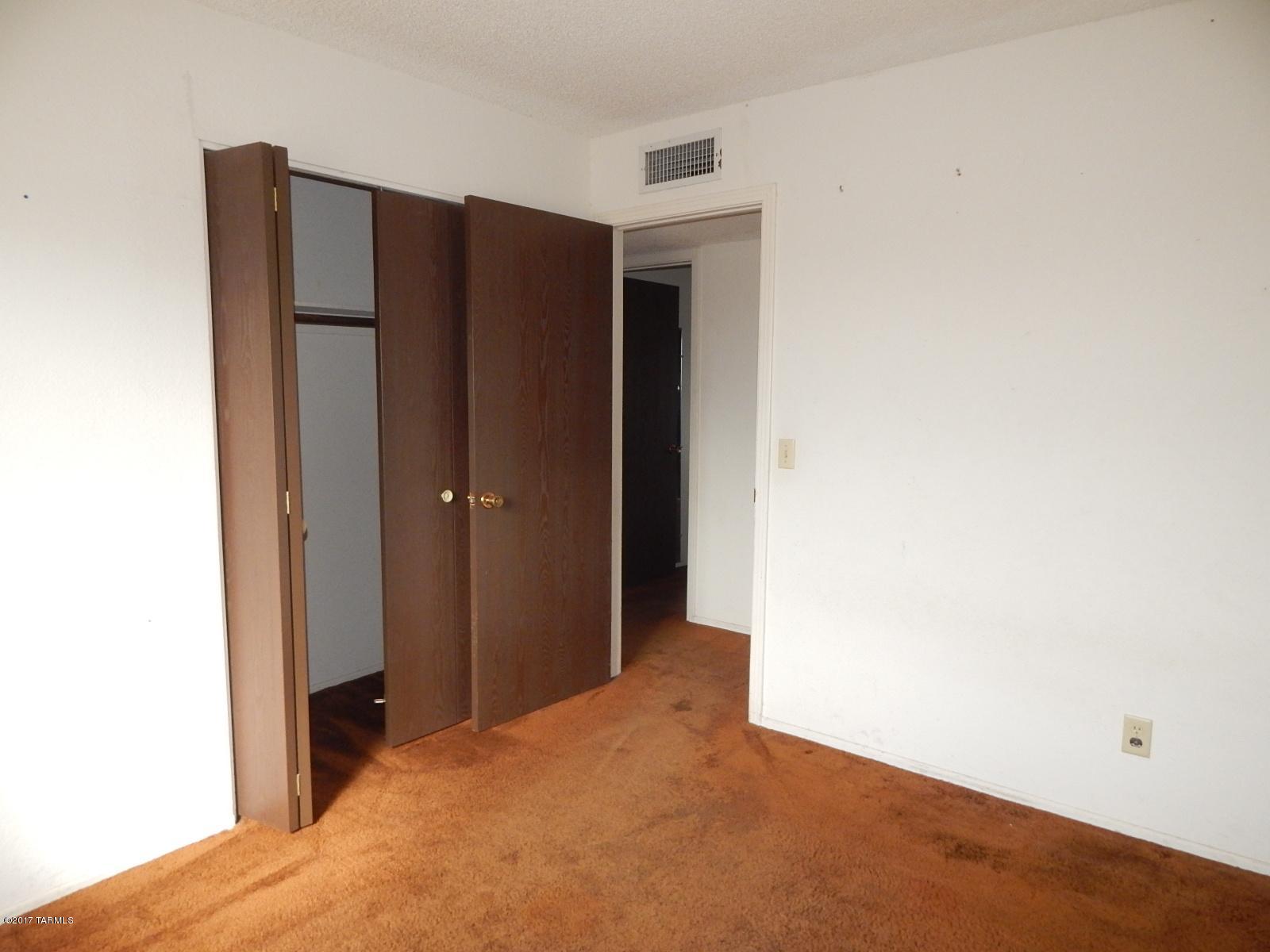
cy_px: 476
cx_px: 635
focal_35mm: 22
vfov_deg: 61.1
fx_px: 807
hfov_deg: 76.4
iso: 320
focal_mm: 4
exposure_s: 1/30
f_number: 6
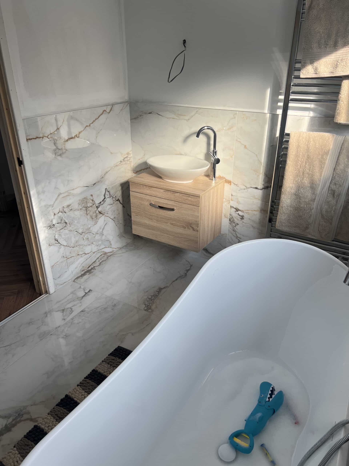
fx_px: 350
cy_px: 233
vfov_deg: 67.3
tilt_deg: -25.9
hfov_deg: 53.1
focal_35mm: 26
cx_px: 174
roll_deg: +0.8
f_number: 1.5
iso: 50
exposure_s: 1/413
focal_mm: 5.7
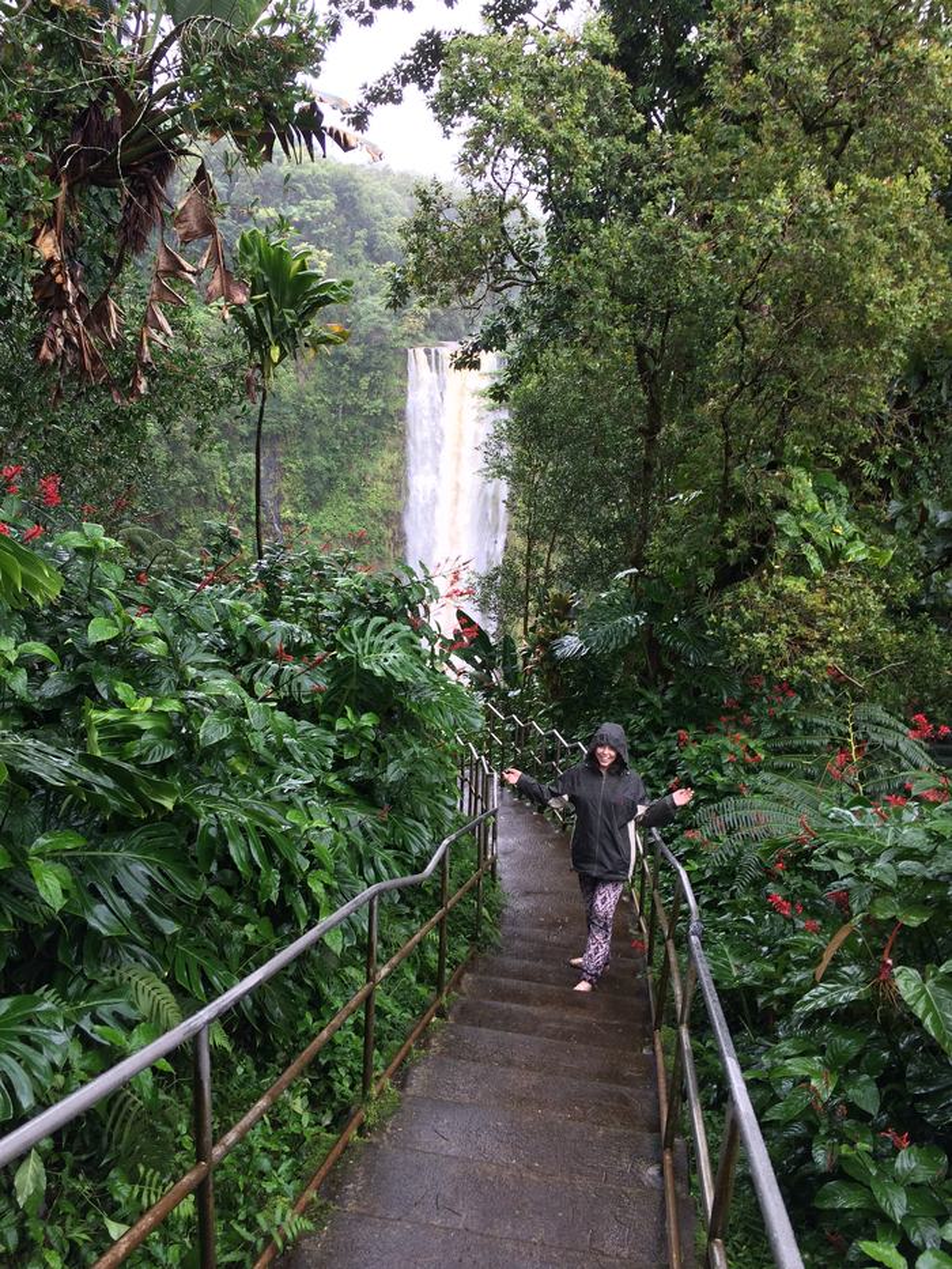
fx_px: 1063
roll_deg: -1.1
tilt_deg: -16.2
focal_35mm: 29
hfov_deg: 48.2
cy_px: 634
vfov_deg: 61.7
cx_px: 476
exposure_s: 1/60
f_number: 2.2
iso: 32
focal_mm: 4.15
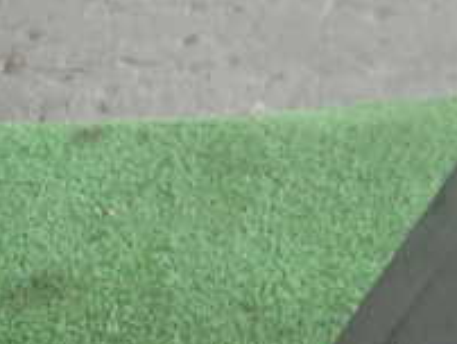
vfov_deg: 16.0
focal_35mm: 89
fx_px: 1176
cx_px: 636
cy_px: 416
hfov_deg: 19.7
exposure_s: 1/30
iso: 640
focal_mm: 5.4
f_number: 2.3
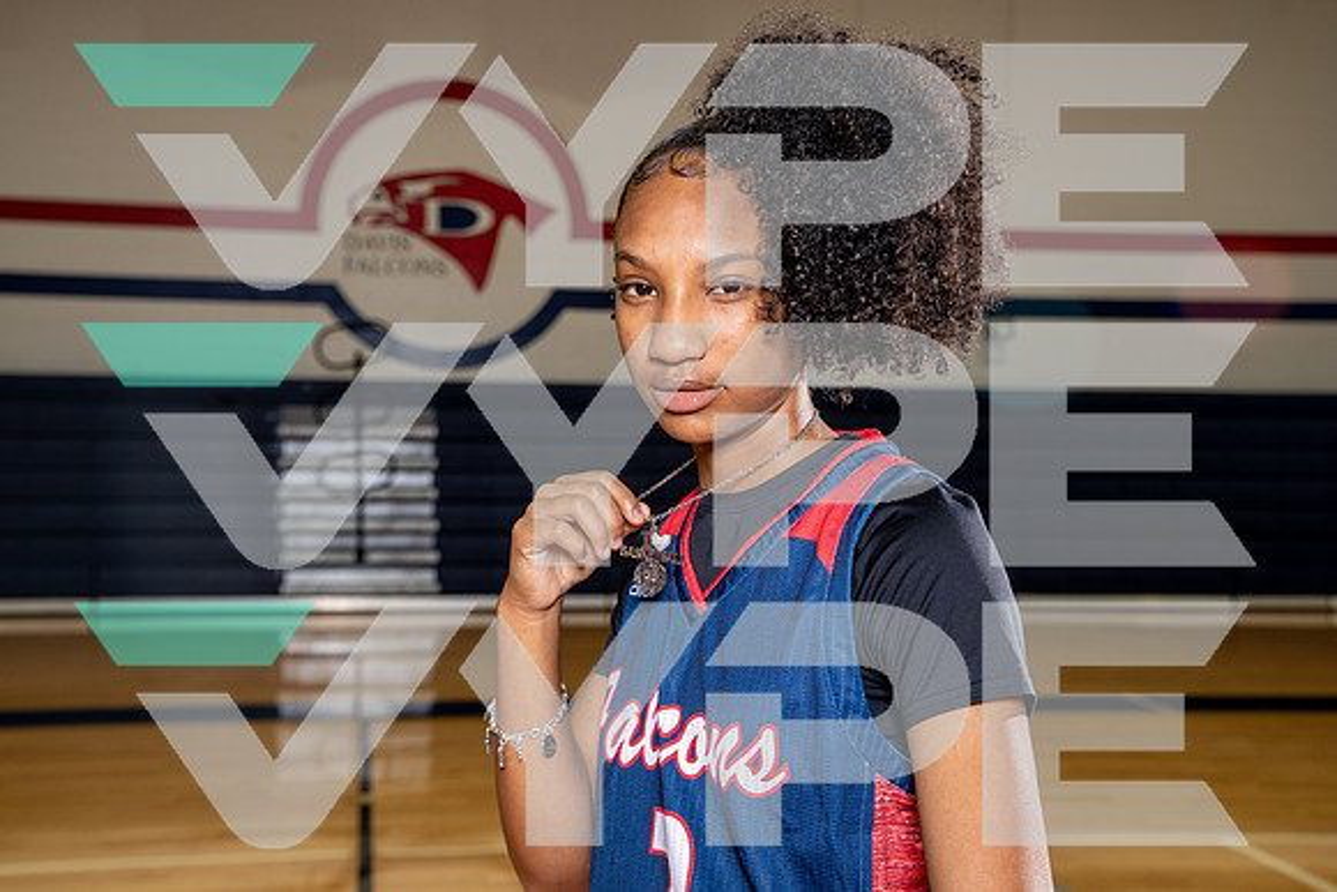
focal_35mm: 51
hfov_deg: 38.9
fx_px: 1894
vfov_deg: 26.5
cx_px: 668
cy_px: 446
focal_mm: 51
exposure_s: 1/200
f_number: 5.6
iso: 800
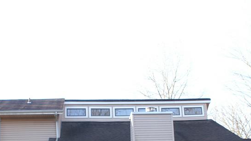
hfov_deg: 32.4
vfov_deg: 18.0
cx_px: 129
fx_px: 433
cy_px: 145
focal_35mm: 65
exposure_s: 1/60
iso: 100
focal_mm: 22
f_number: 5.6
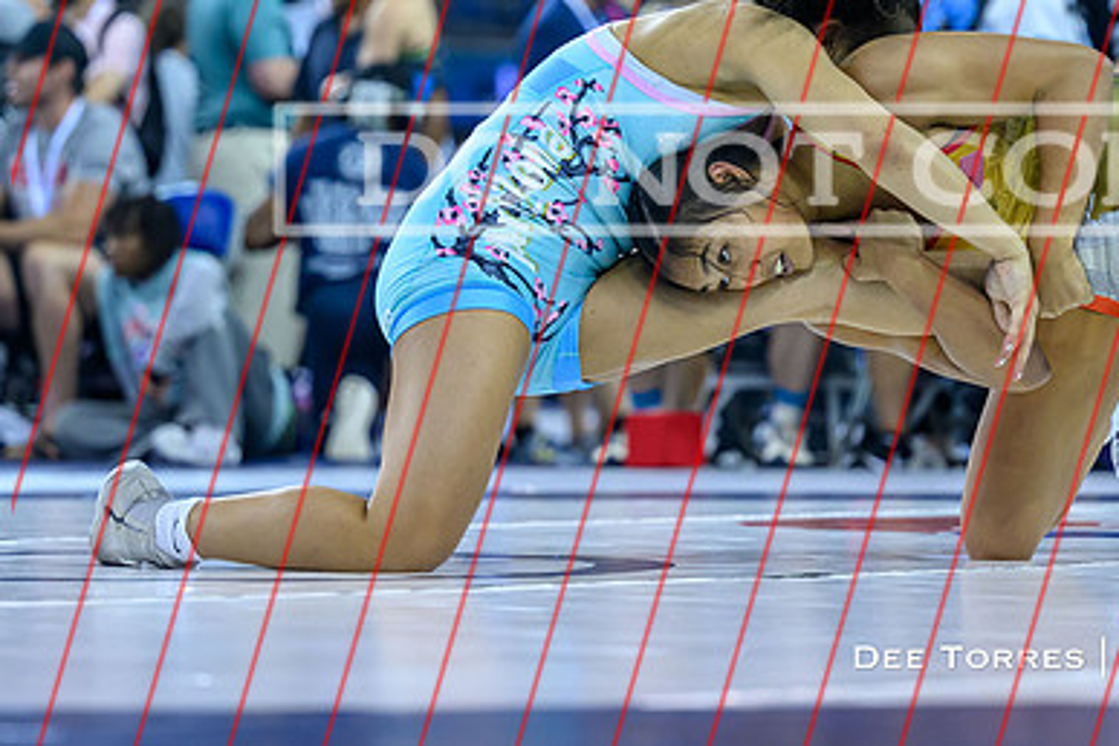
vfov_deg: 7.0
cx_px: 570
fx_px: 6061
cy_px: 242
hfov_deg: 10.5
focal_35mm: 195
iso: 2500
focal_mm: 100
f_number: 2.8
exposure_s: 1/800
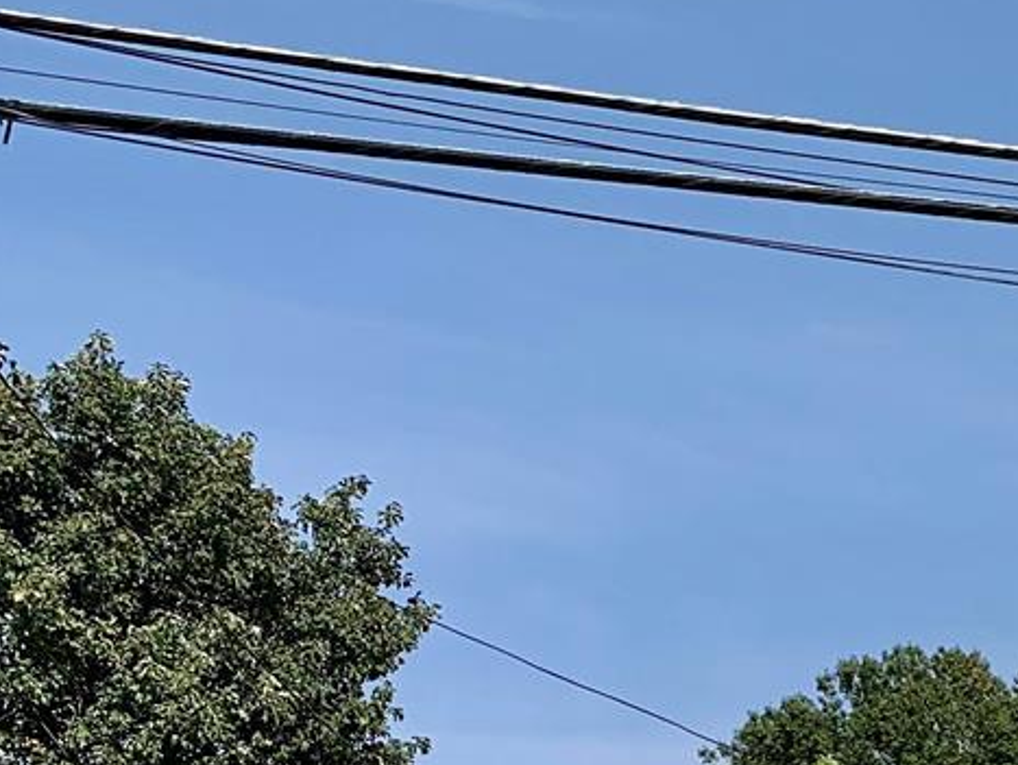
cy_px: 1242
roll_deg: -0.2
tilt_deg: +0.8
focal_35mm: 89
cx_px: 1275
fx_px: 2619
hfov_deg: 20.4
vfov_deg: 15.0
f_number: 1.8
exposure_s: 1/2994
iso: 25
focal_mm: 4.25
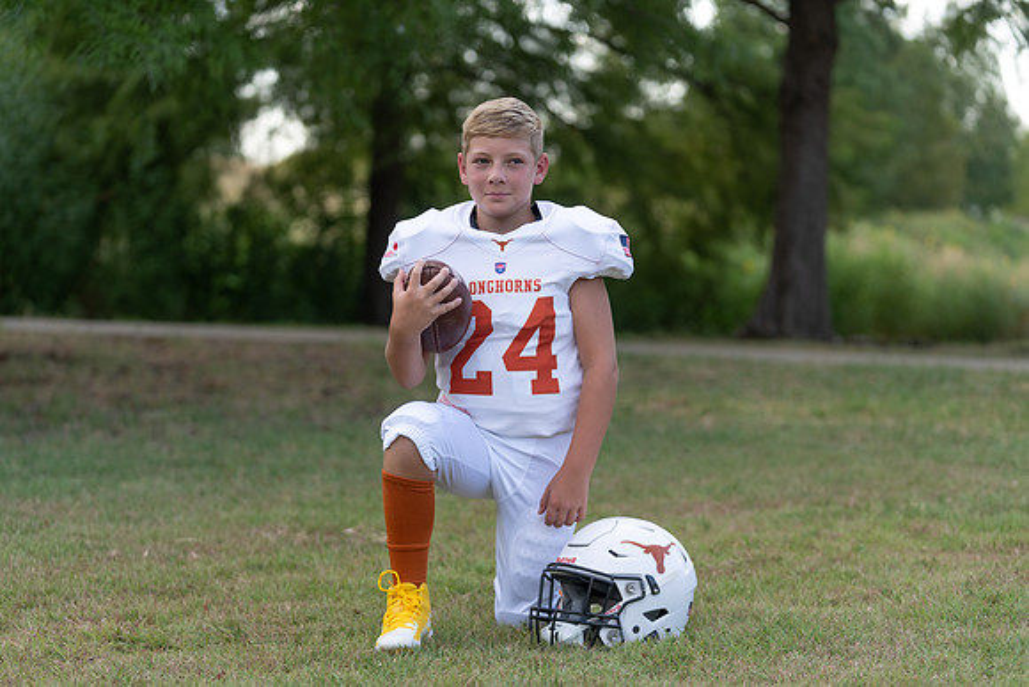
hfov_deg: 22.1
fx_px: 2630
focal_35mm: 92
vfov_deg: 14.9
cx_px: 514
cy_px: 344
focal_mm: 92
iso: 100
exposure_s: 1/400
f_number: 2.8
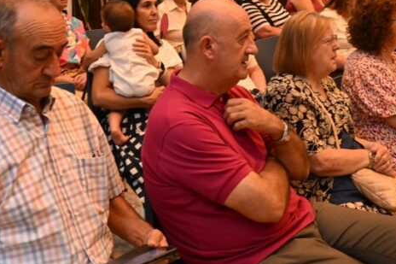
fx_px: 583
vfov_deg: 24.8
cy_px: 27
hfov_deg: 37.5
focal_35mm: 53
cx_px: 183
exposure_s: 1/60
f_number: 4
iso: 560
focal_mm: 16
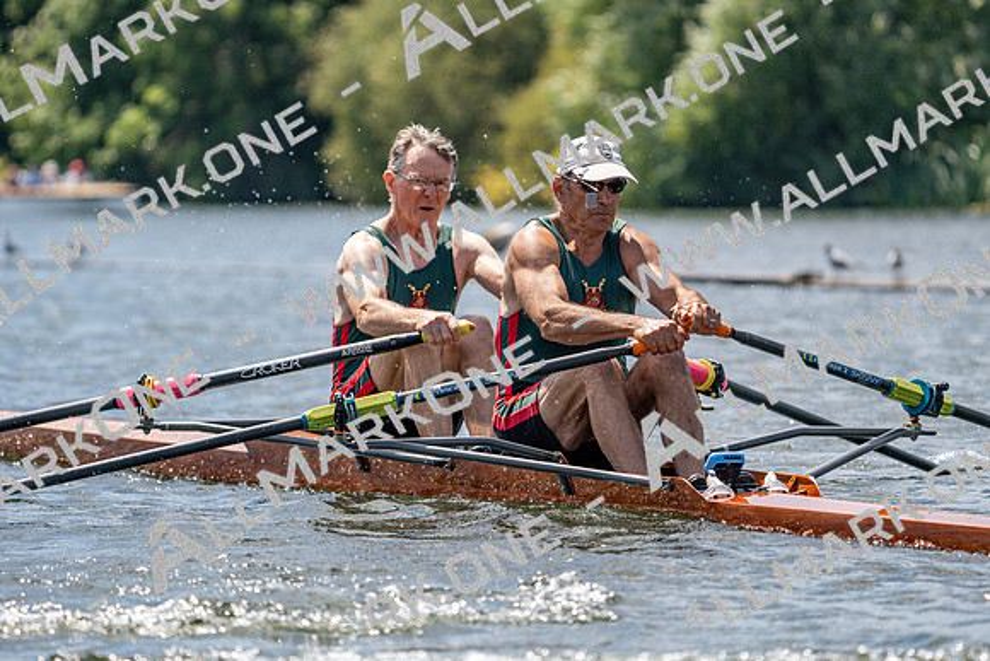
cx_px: 495
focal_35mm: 295
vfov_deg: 4.7
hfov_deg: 7.0
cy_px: 330
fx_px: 8114
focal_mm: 295
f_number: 5.6
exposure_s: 1/2000
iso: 320
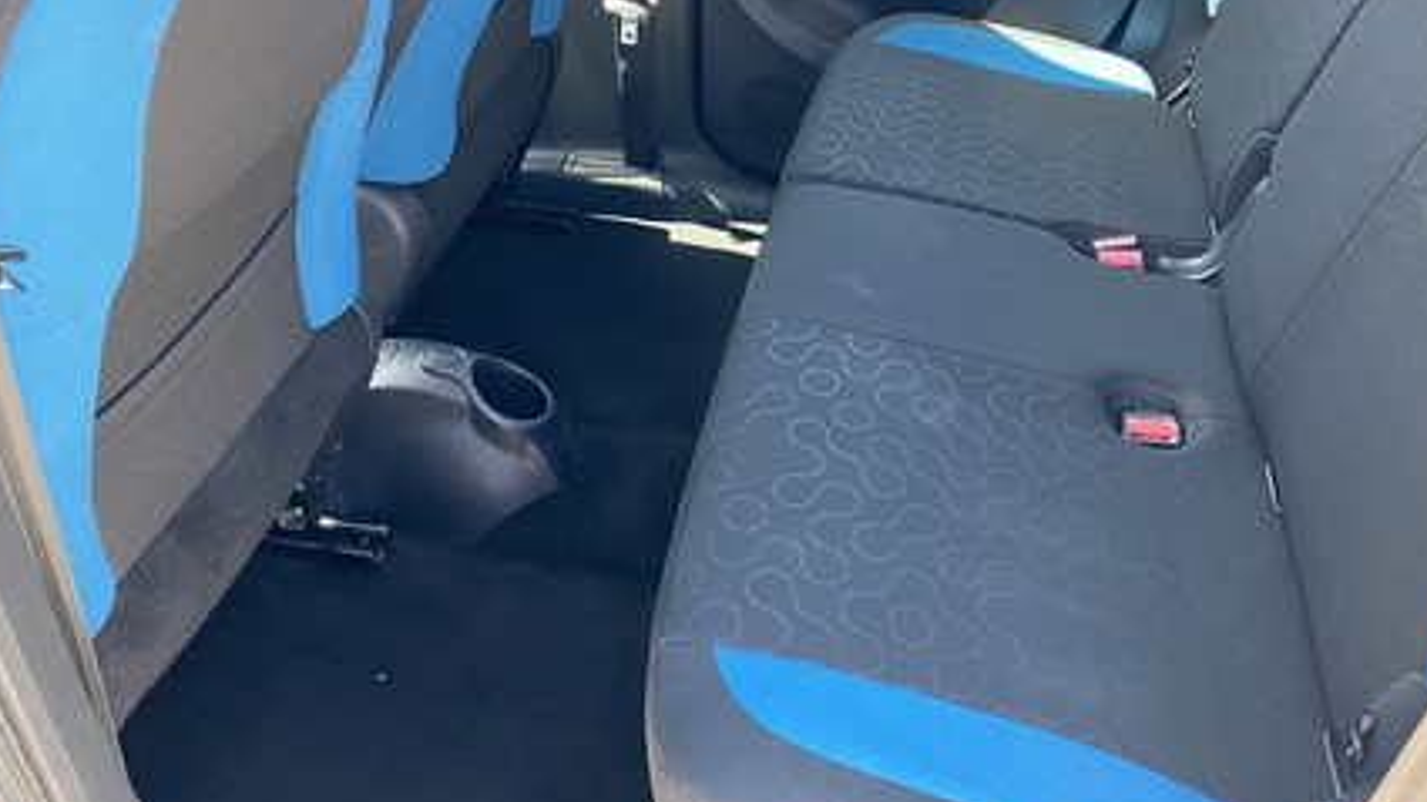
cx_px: 823
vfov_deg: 34.3
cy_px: 260
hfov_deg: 57.8
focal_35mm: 34
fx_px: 1286
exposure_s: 1/77
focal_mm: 4.25
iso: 125
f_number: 1.8
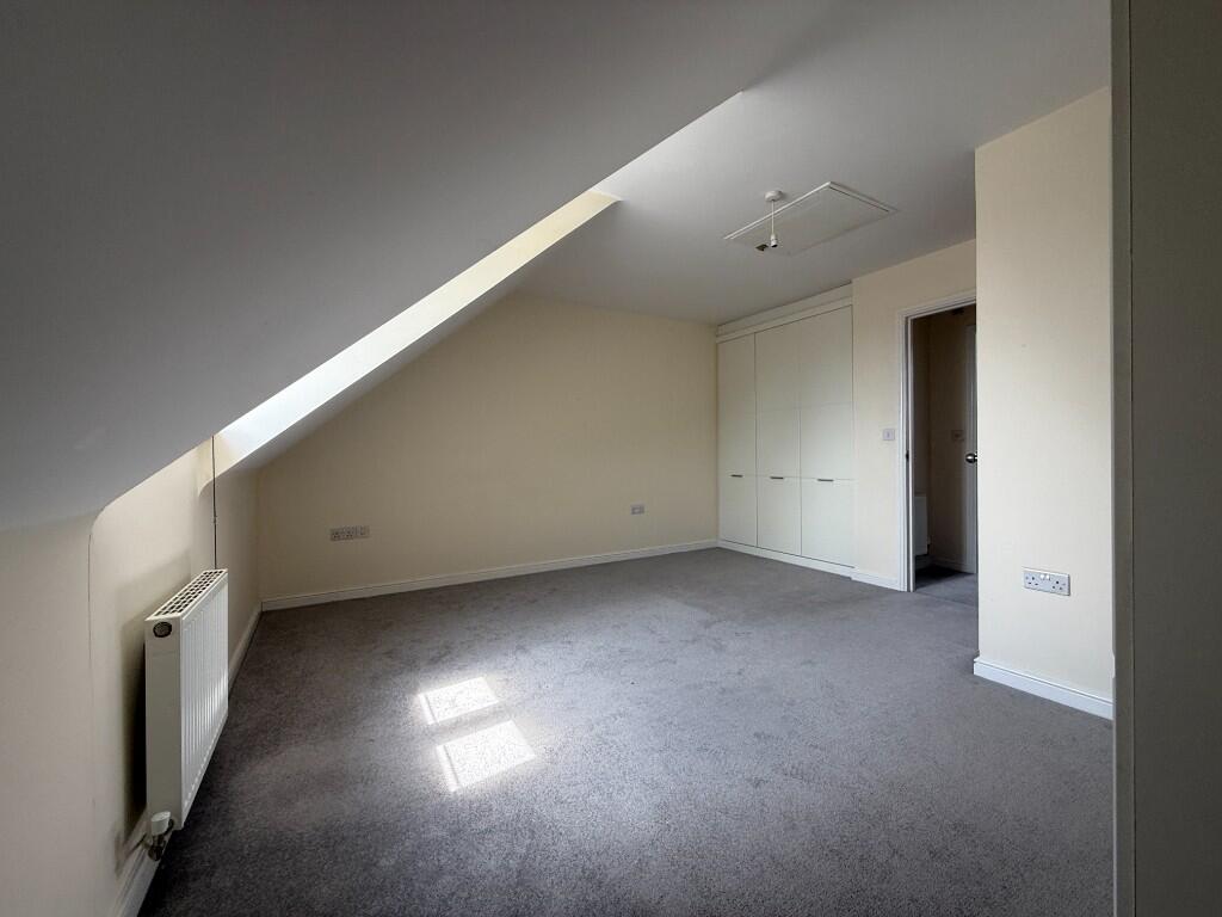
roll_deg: +0.2
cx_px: 611
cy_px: 458
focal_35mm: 14
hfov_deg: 102.1
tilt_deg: +0.1
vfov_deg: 85.7
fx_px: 494
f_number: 2.2
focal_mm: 2.22
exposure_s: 1/99
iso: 80
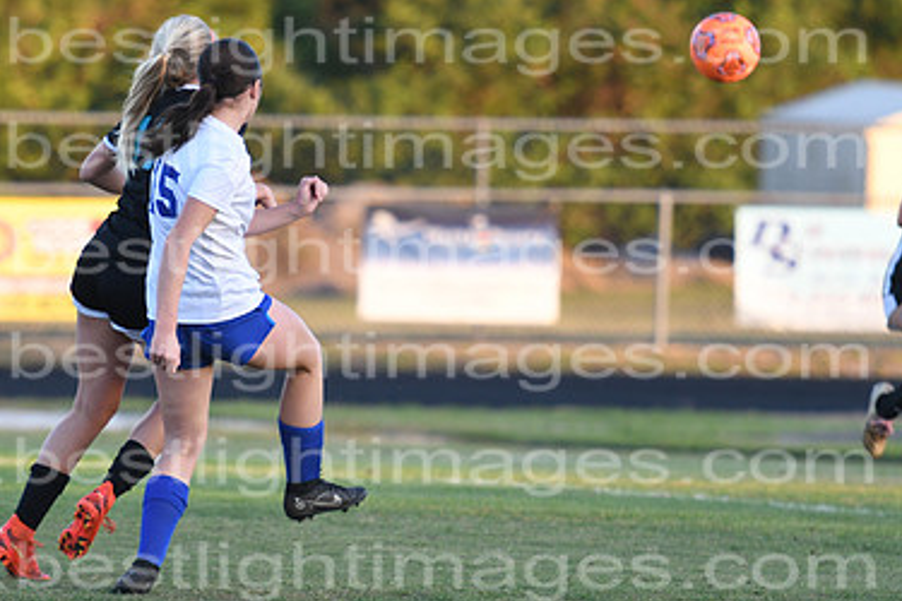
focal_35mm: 418
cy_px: 309
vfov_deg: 3.3
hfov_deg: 4.9
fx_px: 10472
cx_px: 330
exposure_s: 1/800
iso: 450
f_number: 2.8
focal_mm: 180
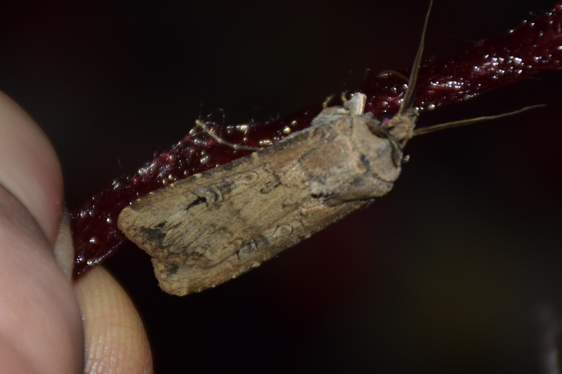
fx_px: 3277
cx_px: 281
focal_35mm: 210
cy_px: 187
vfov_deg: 6.5
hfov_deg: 9.8
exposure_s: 1/60
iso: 320
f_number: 5.6
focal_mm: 140
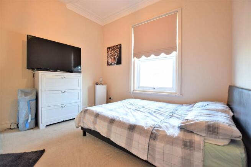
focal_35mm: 15
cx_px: 126
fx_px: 105
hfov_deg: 100.4
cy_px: 84
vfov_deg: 77.4
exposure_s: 1/25
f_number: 4
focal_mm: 10
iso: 320
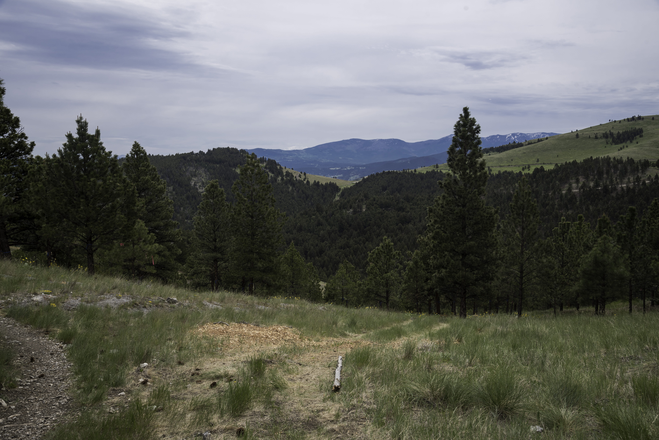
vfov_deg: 41.1
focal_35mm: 32
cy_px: 220
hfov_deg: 58.7
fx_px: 586
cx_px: 330
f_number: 10
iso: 100
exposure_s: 1/200
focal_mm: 32
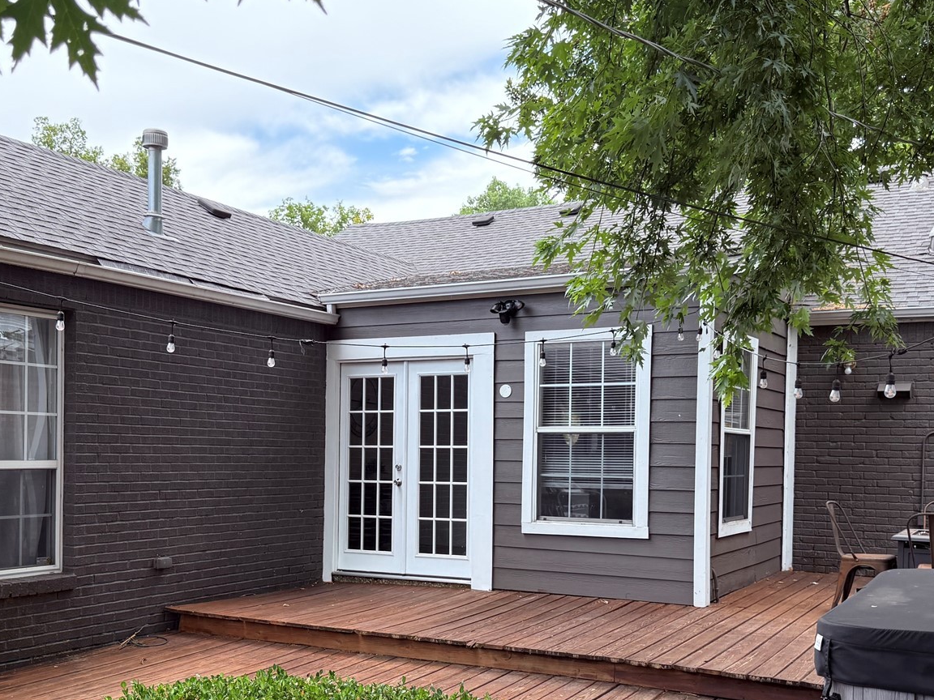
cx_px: 449
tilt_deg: -0.2
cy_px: 464
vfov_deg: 35.6
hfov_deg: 46.8
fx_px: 1079
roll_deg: -0.9
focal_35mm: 40
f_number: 1.78
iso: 100
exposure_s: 1/702
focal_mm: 6.76
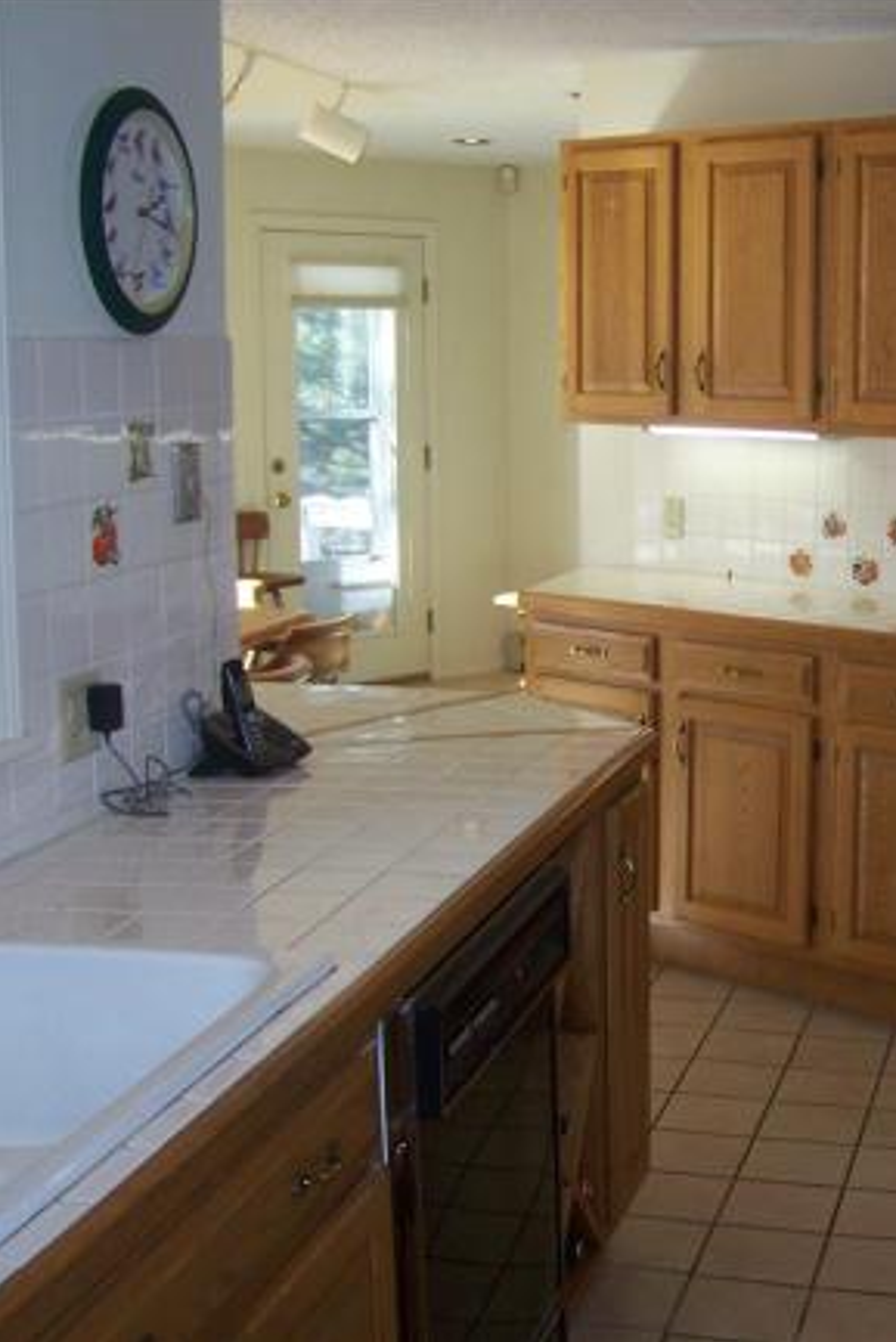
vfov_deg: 37.5
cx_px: 794
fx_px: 1977
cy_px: 669
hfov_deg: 24.8
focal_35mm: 53
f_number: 2.8
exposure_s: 1/60
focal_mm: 6.3
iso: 80
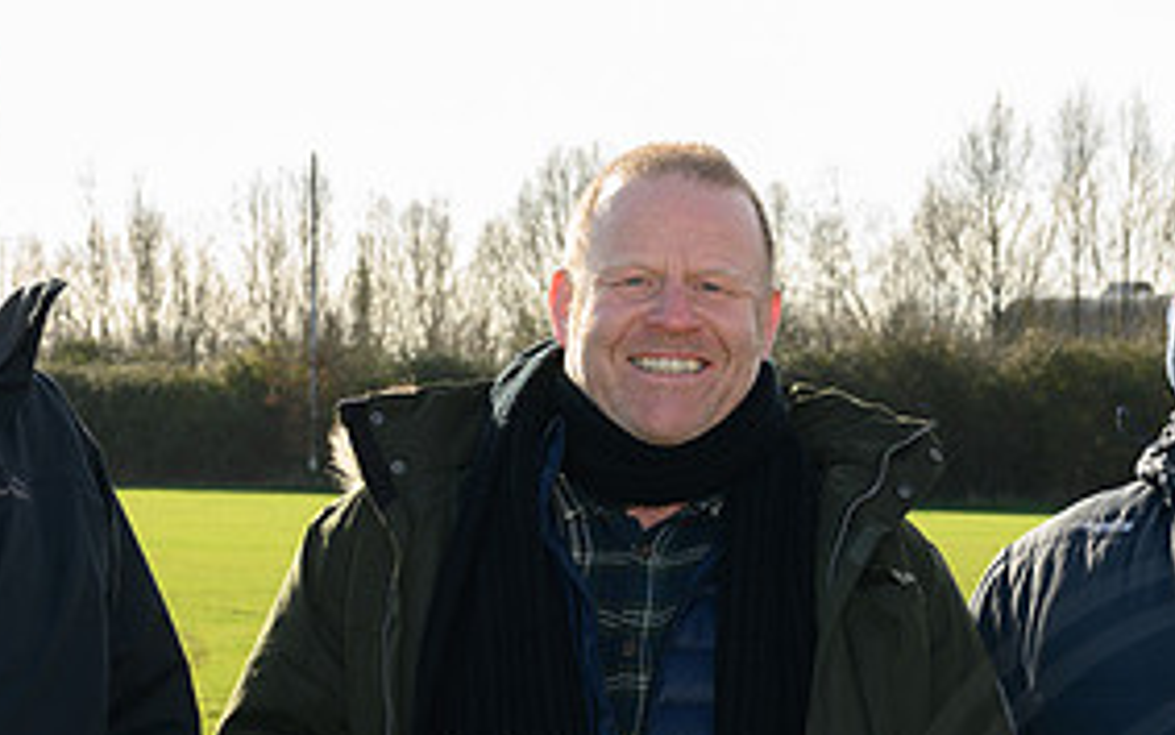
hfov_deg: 20.2
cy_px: 442
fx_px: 3299
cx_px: 716
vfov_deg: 12.7
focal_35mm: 103
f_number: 7.1
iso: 64
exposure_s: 1/100
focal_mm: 41
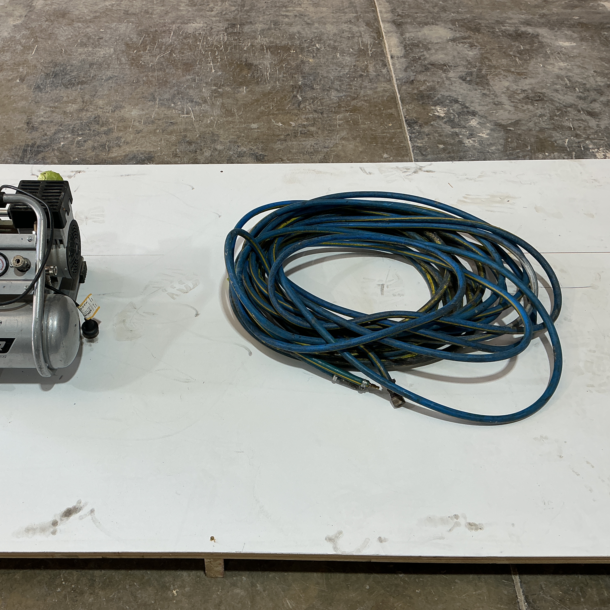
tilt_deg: -48.3
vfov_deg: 47.2
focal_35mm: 35
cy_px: 308
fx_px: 698
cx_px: 217
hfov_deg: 46.7
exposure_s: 1/125
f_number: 1.8
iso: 20
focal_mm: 3
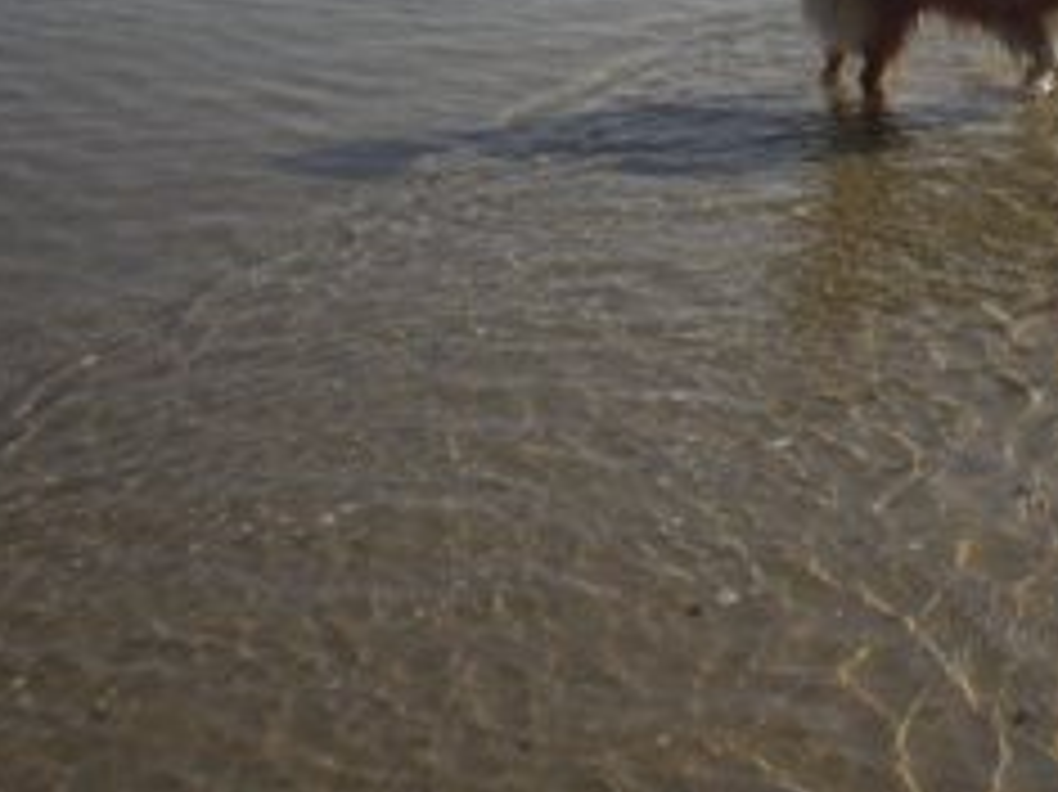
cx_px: 1099
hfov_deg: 23.0
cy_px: 20
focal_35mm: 81
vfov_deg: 17.8
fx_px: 2474
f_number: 5.6
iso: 64
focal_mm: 6.3
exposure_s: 1/500
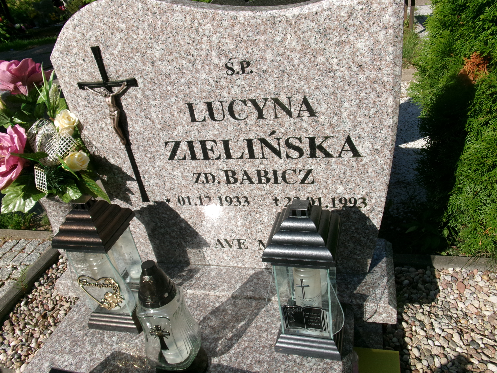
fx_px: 402
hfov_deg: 63.4
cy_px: 186
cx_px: 248
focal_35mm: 28
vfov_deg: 49.7
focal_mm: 5.1
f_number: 10.8
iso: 100
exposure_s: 1/170
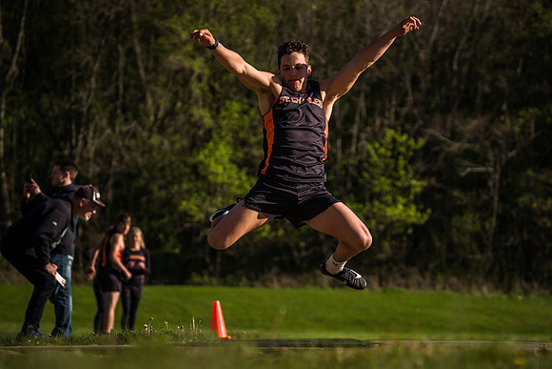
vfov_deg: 7.1
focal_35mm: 195
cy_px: 168
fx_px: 2986
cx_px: 301
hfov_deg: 10.6
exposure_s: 1/5000
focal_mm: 177
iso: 1000
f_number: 5.6
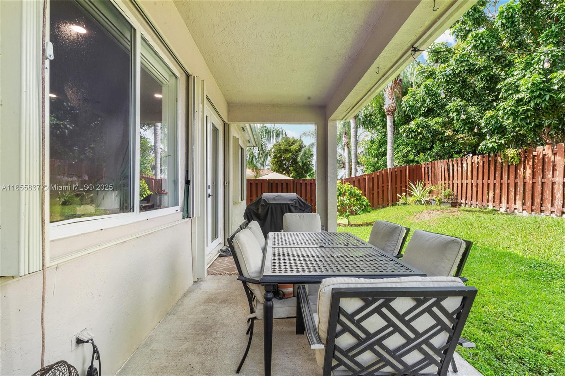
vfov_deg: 73.7
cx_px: 282
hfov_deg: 96.7
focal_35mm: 16
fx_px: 251
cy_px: 188
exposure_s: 1/10
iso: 200
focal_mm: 16
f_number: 16
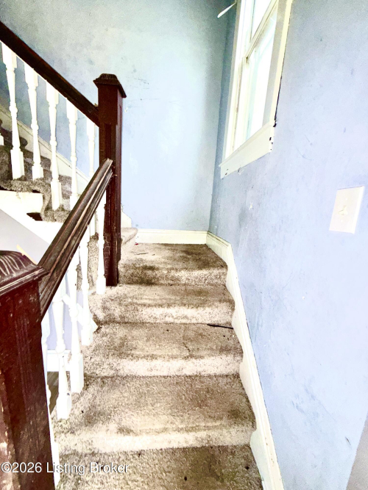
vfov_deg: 102.1
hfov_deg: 85.7
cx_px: 184
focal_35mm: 14
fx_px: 199
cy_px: 245
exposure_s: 1/67
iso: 200
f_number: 2.2
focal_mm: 2.22
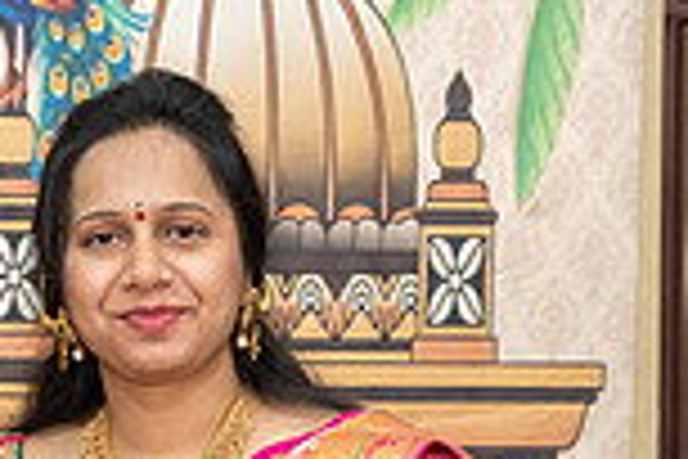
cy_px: 740
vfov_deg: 8.2
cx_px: -22
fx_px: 3134
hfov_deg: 12.4
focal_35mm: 164
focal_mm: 43
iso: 800
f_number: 3.5
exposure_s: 1/160
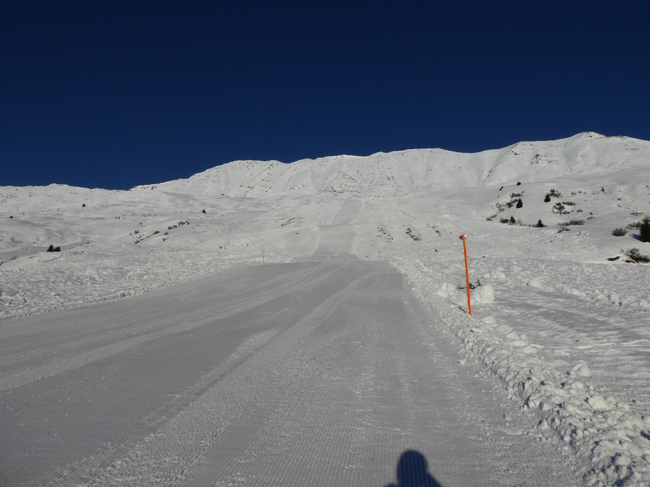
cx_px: 325
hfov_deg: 69.4
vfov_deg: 54.9
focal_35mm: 25
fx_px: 469
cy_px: 244
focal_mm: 4.3
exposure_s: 1/2000
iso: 80
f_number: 4.5
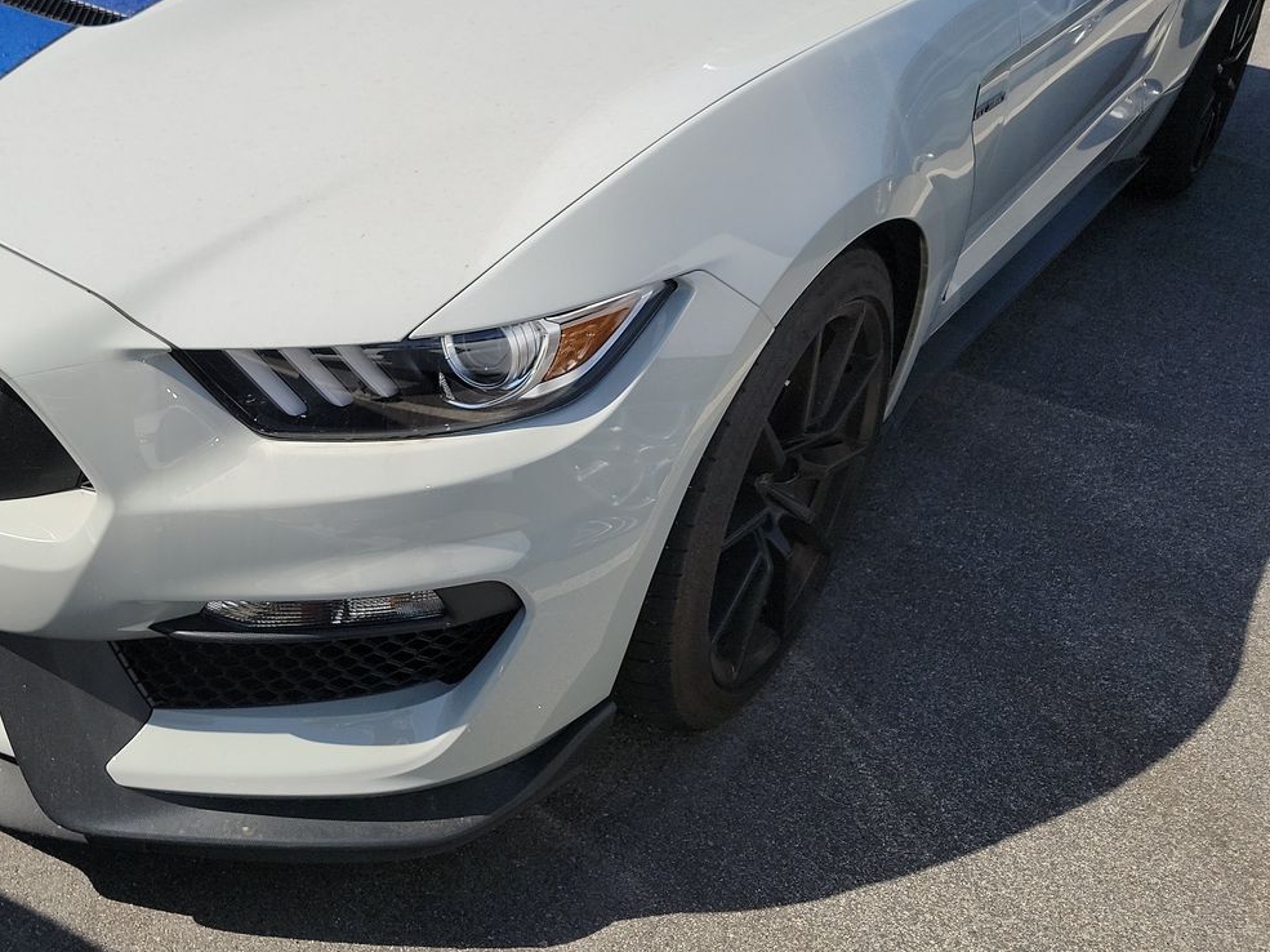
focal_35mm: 39
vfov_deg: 36.2
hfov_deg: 47.0
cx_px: 402
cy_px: 270
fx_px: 1430
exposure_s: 1/880
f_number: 1.8
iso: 50
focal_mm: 6.7
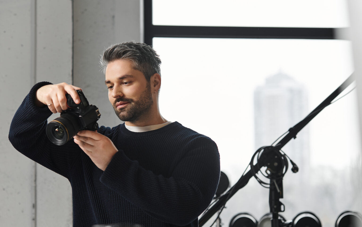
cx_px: 181
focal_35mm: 108
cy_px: 138
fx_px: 1066
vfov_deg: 12.1
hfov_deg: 19.3
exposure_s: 1/200
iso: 320
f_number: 3.2
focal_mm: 85
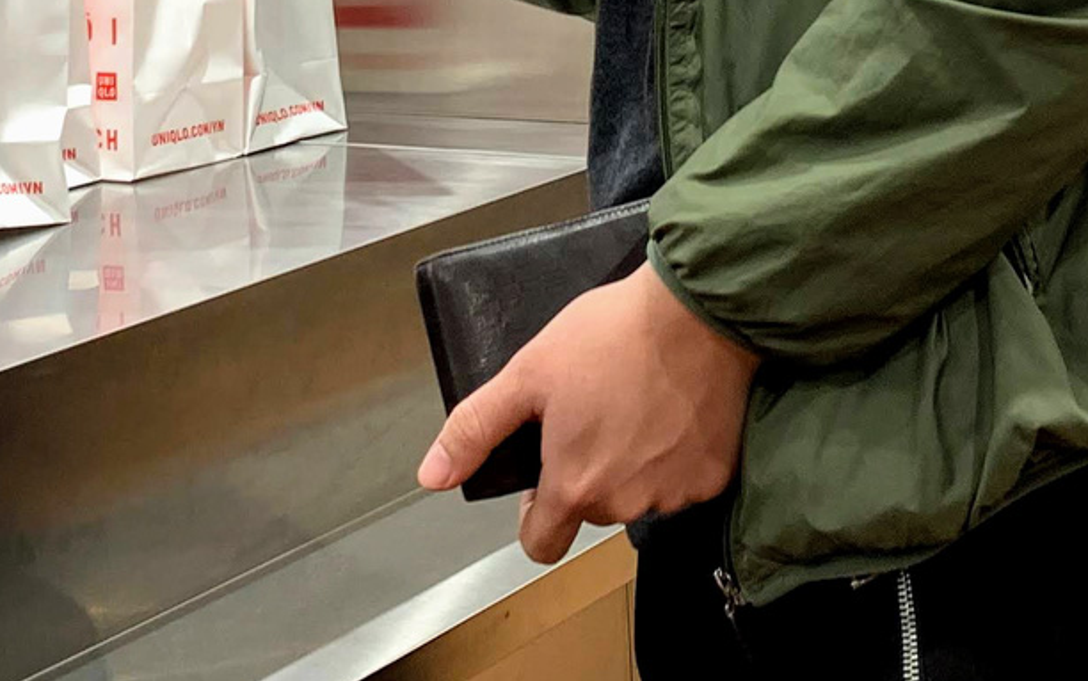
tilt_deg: +0.7
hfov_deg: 23.0
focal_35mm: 90
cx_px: 524
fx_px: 2670
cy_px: -382
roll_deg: +2.7
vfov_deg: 13.6
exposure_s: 1/100
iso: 40
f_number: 1.8
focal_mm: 4.25
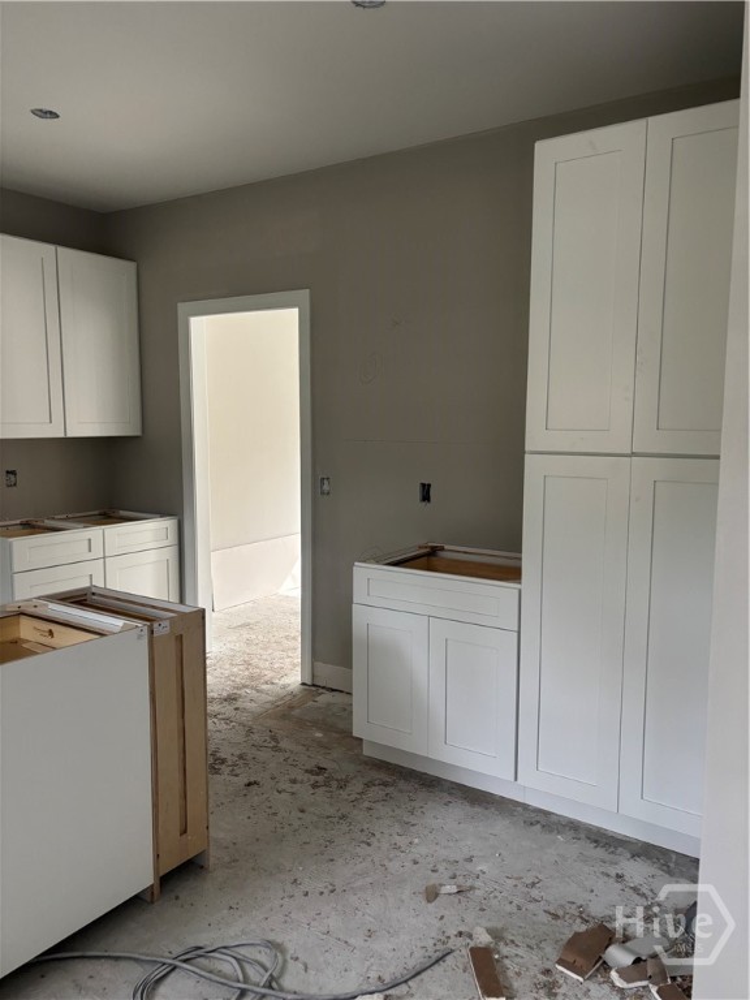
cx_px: 375
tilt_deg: -6.2
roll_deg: -1.0
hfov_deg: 53.1
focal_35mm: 26
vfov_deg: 67.3
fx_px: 751
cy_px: 500
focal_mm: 5.96
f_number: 1.6
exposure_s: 1/72
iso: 125
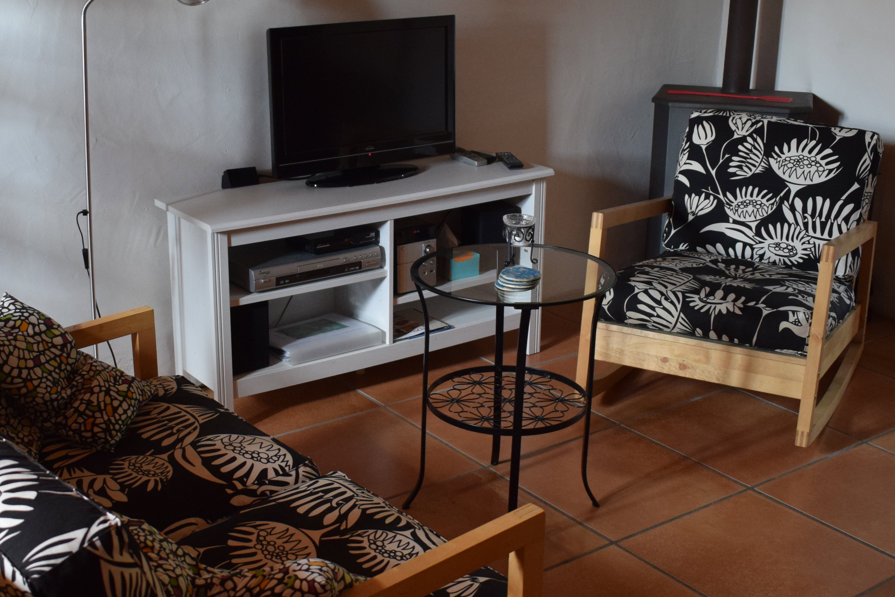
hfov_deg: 41.0
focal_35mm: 48
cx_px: 379
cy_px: 296
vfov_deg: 28.1
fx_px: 1193
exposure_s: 1/60
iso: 1100
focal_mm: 18
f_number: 3.5
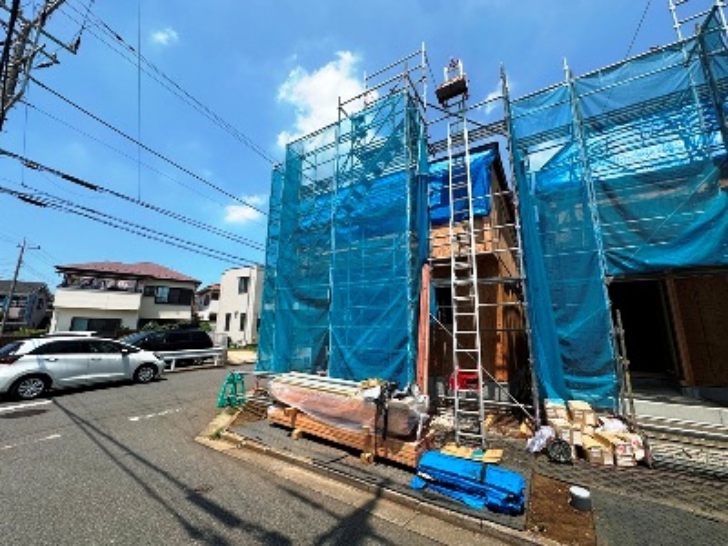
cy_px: 273
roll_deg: -1.2
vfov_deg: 85.7
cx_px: 364
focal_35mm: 14
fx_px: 294
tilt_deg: +10.8
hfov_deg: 102.1
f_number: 2.2
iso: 40
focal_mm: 2.22
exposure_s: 1/1770
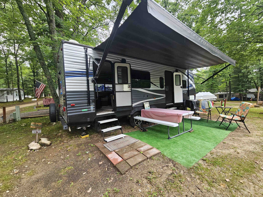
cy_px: 98
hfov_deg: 106.2
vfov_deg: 89.9
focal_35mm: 13
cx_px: 132
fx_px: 99
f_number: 2.2
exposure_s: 1/120
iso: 64
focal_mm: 2.2
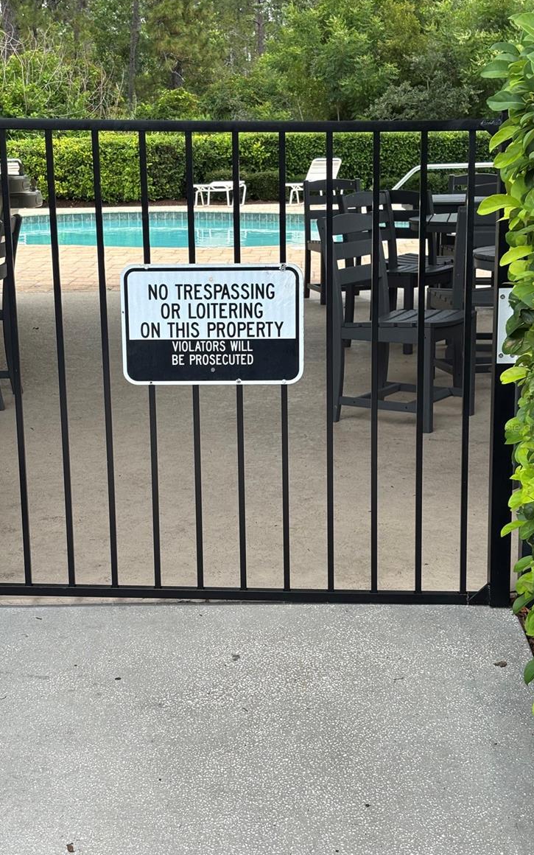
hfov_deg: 22.7
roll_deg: +0.9
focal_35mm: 57
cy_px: 427
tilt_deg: -14.9
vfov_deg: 35.7
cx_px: 225
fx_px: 1327
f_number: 1.6
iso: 32
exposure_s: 1/1037
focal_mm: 5.96
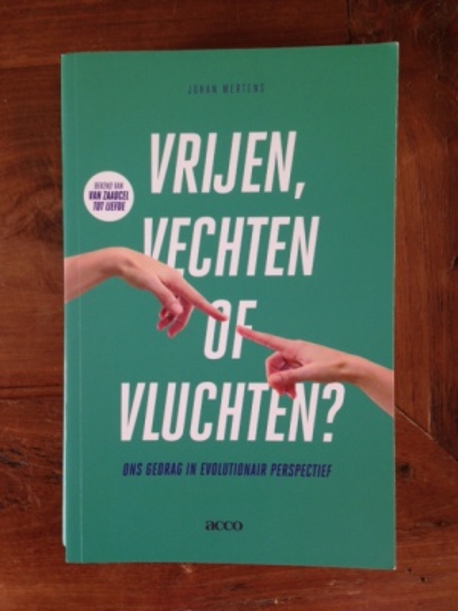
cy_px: 306
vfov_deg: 55.4
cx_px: 229
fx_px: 582
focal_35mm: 33
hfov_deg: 42.9
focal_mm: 4.12
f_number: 2.4
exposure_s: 1/20
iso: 50
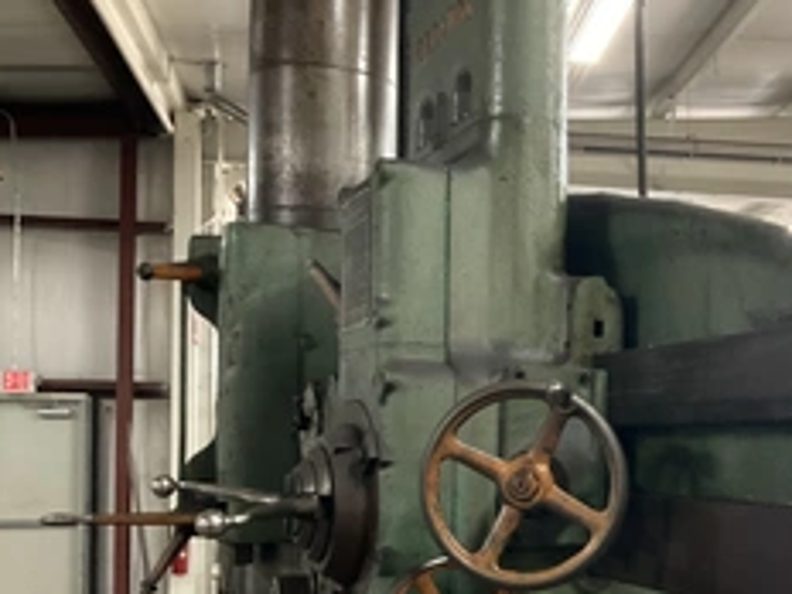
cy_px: 427
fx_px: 1144
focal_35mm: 50
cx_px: 666
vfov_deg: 28.8
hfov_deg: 36.5
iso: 250
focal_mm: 3
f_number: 1.8
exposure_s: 1/60
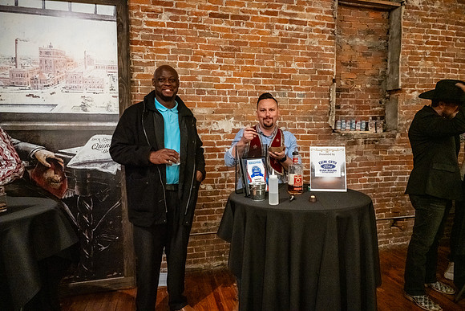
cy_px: 156
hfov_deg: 73.7
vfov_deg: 53.2
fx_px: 310
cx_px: 232
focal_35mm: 24
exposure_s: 1/40
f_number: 4.5
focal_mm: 24
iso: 6400
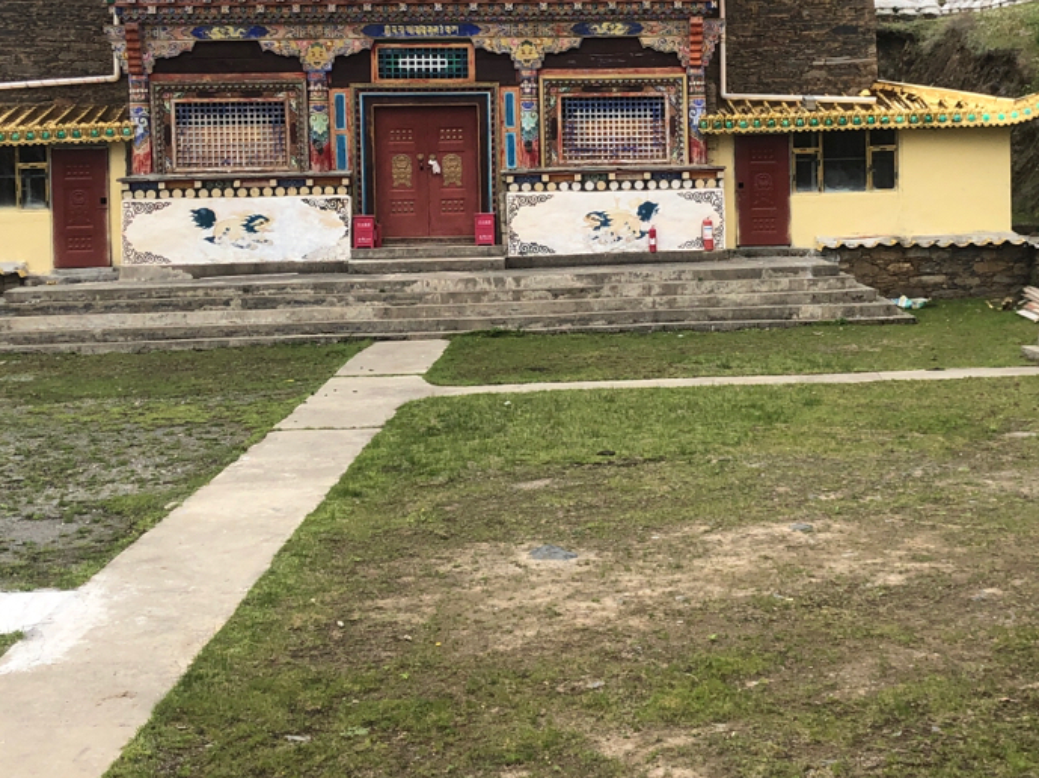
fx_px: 1830
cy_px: 231
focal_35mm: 61
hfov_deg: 31.5
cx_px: 657
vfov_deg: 23.8
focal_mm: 4
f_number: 1.8
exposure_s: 1/1021
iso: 20
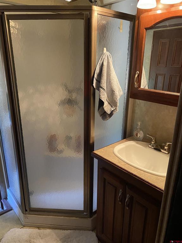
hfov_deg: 53.1
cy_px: 122
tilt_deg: -16.2
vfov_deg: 67.3
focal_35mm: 26
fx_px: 182
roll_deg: -0.3
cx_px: 91
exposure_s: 1/31
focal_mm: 4.25
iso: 640
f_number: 1.8
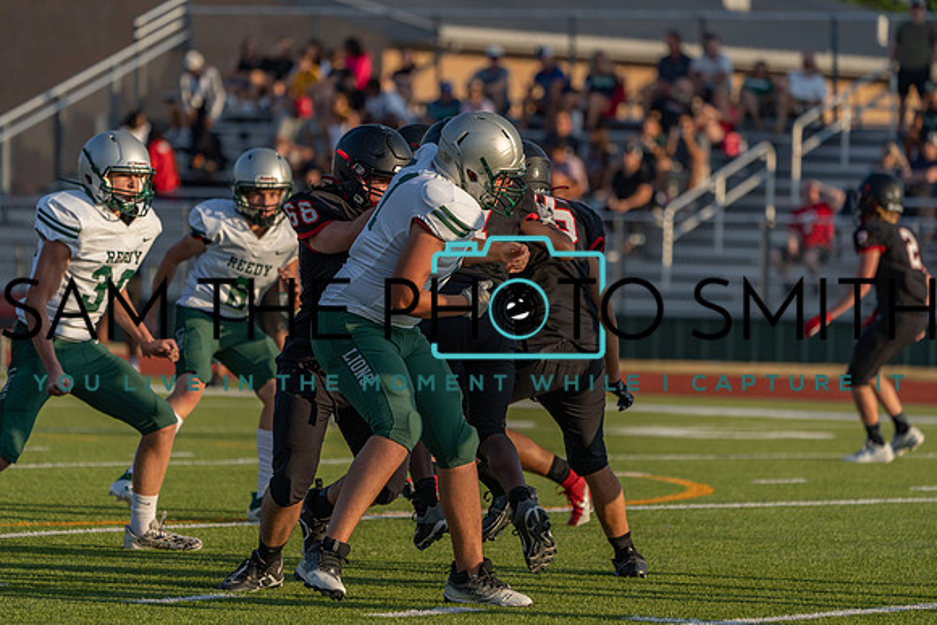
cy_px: 312
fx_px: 7419
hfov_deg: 7.2
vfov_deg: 4.8
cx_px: 468
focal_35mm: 285
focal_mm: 285
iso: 250
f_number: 5.6
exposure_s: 1/1250
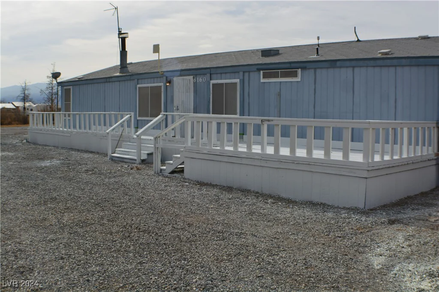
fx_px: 658
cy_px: 146
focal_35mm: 54
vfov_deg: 25.0
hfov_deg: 36.9
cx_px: 220
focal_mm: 36
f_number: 13
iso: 100
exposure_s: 1/200
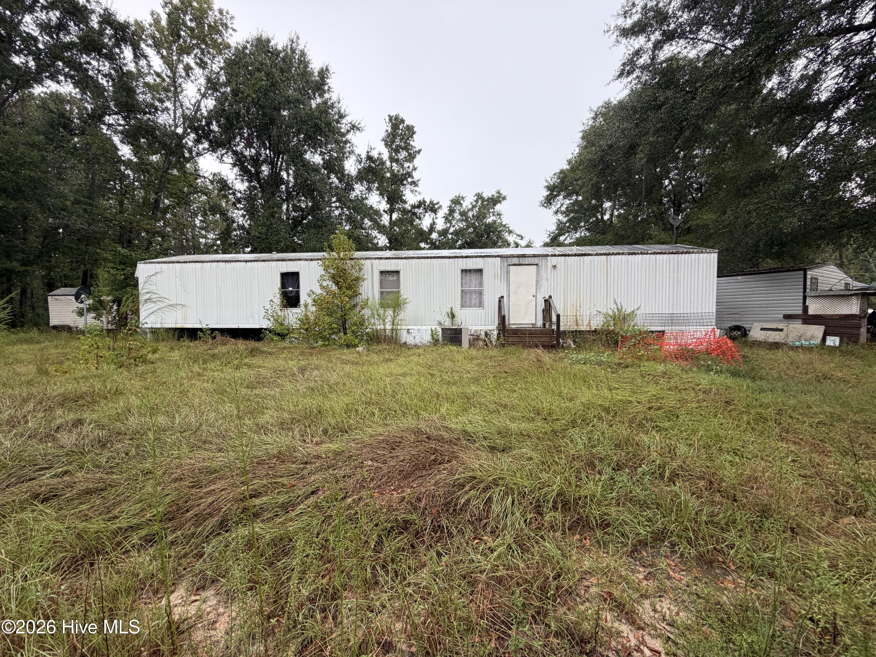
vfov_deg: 85.7
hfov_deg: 102.1
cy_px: 328
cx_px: 438
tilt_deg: -3.0
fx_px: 354
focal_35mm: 14
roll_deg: +0.2
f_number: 2.2
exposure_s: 1/121
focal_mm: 2.22
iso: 125
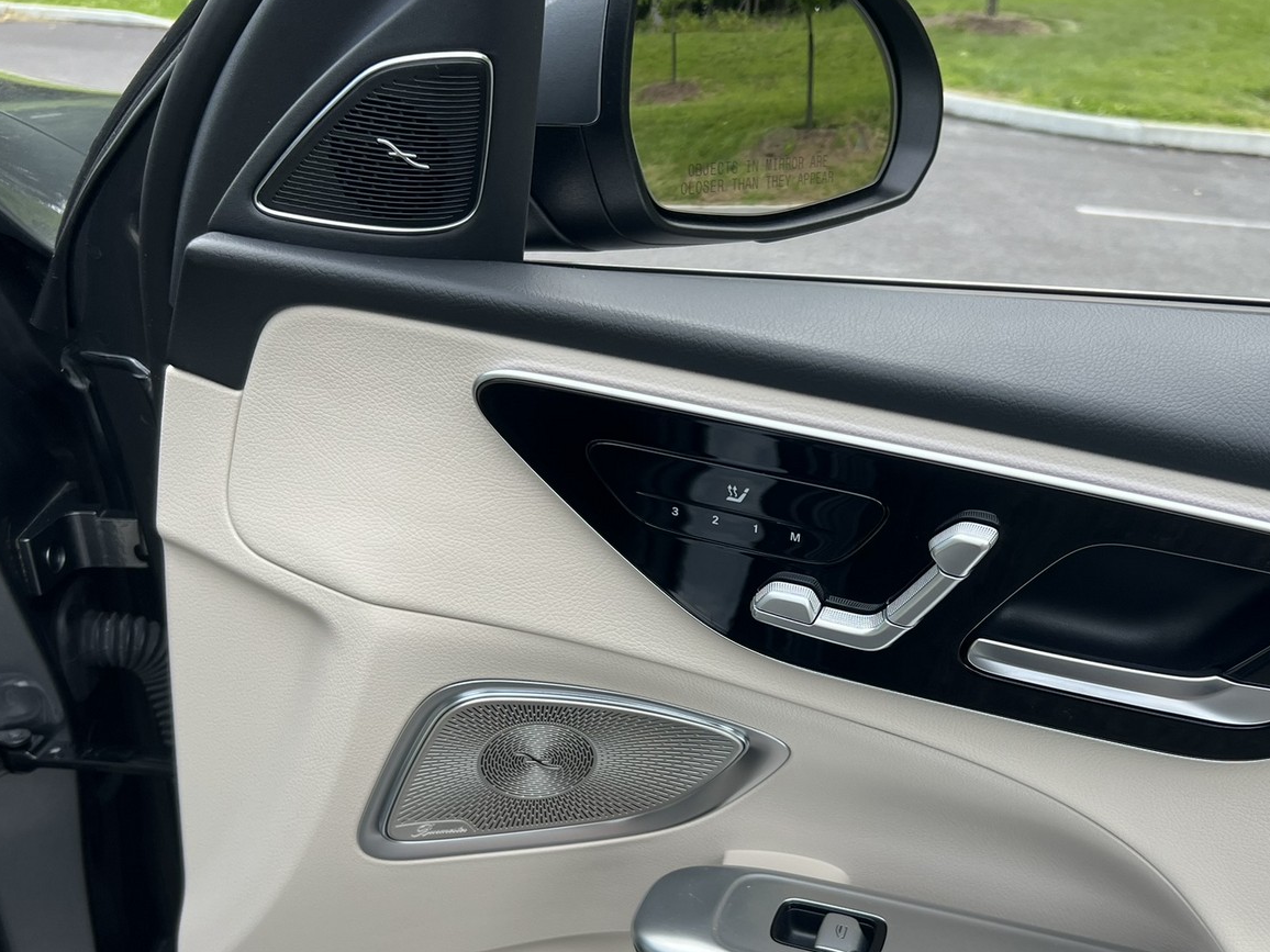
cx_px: 777
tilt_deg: -23.0
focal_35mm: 36
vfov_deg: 39.1
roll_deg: -5.0
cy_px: 646
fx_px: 1321
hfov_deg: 50.9
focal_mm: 5.7
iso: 50
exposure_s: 1/887
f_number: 1.5
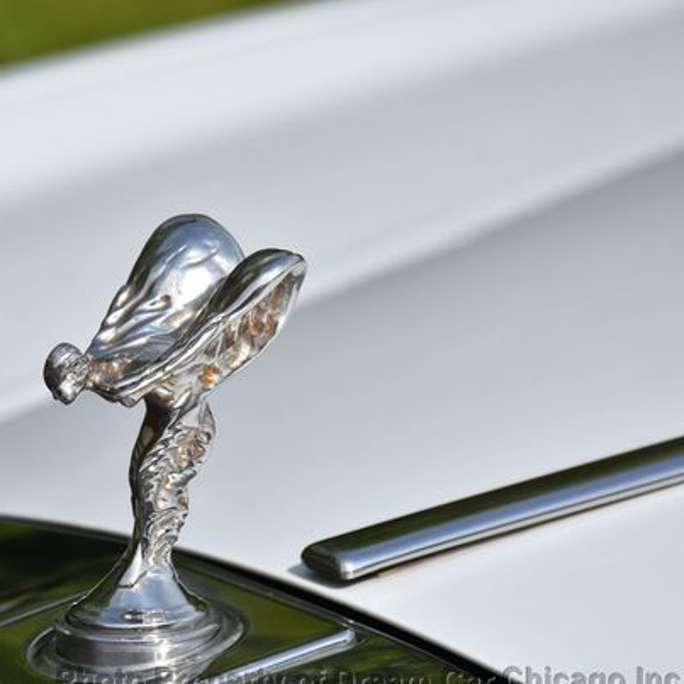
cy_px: 350
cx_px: 193
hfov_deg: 7.1
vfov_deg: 7.1
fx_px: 5522
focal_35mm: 247
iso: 200
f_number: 8
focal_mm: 122
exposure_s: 1/1000
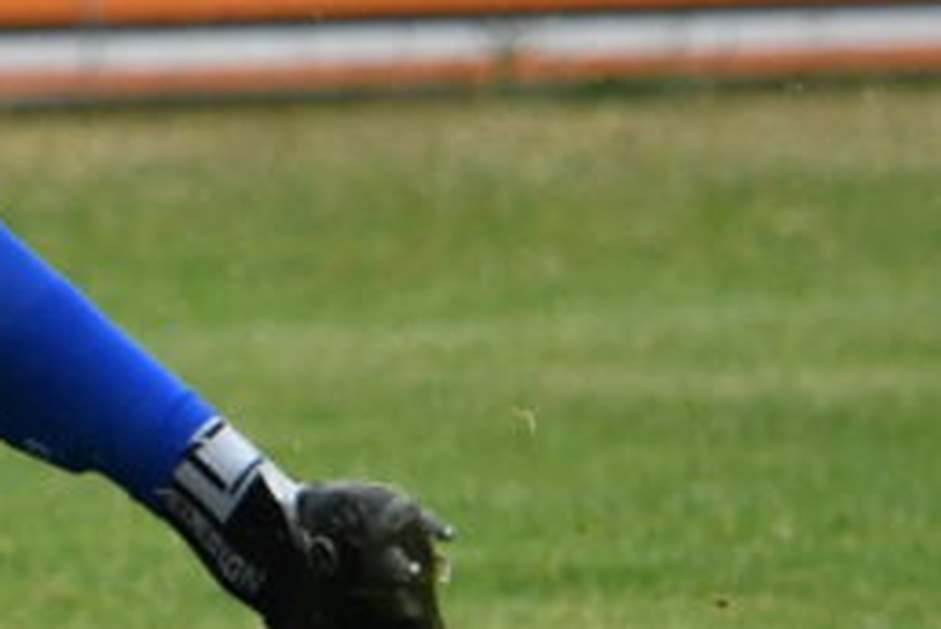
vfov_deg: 0.6
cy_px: -267
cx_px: -1249
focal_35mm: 2169
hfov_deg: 0.9
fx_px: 56759
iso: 1600
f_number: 5.6
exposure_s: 1/1000
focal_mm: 310
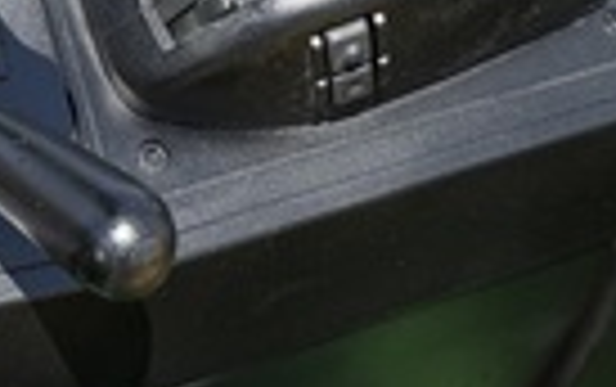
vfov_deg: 11.7
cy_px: -356
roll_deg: -8.8
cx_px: 92
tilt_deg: -36.1
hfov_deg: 20.1
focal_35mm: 102
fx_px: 1714
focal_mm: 6.76
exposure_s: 1/3279
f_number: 1.78
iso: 80
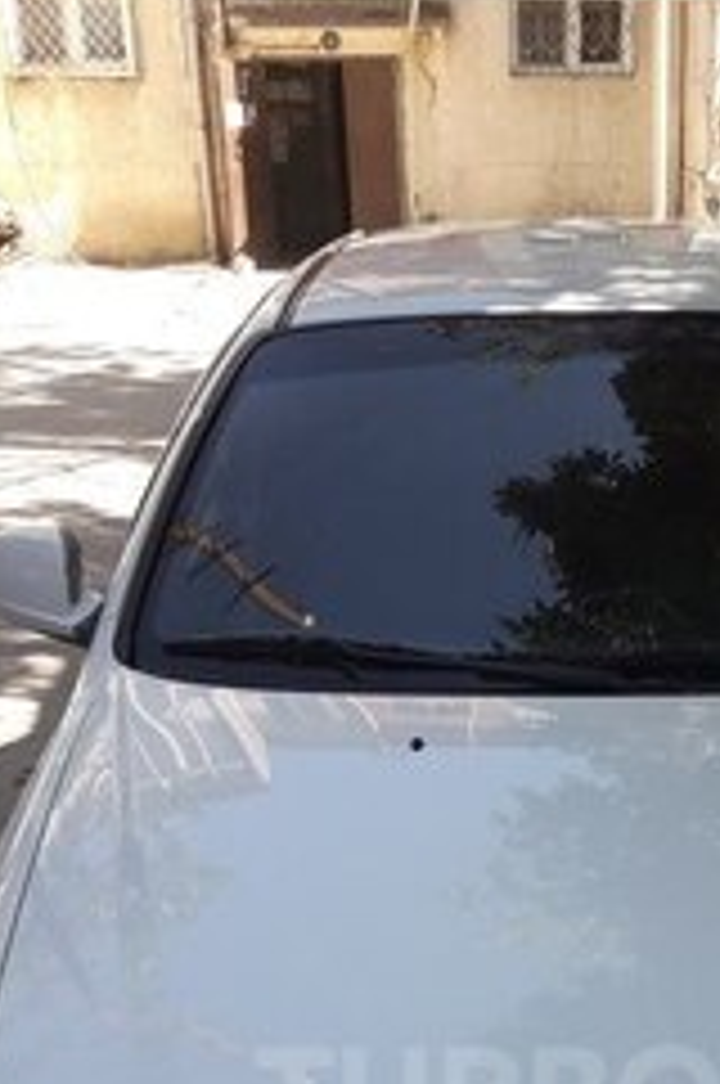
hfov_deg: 22.2
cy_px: 1097
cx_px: 603
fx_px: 1805
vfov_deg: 30.9
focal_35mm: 60
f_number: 1.9
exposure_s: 1/270
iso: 40
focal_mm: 3.7
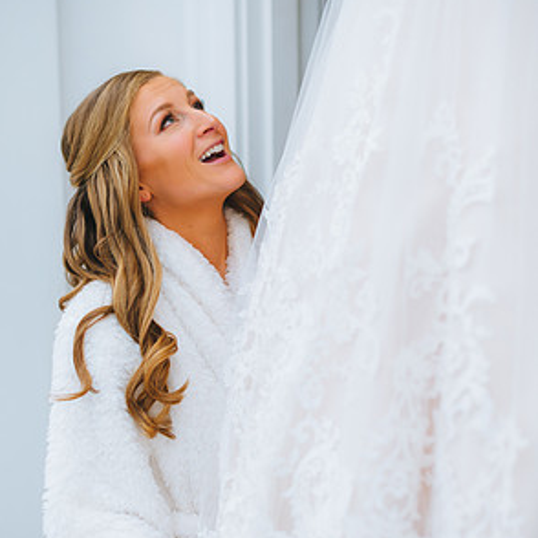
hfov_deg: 26.5
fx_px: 1143
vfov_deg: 26.4
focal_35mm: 65
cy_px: 328
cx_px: 266
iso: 250
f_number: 2
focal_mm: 50
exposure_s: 1/400
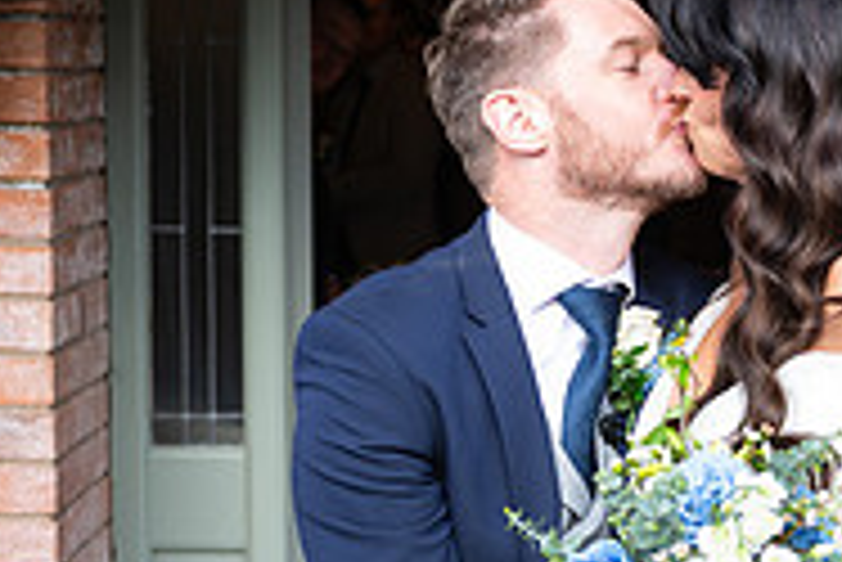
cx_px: 740
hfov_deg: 15.9
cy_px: 417
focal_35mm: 127
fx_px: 2973
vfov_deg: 10.8
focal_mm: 35
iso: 100
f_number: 3.5
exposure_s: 1/160
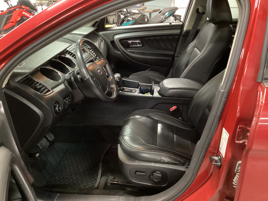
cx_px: 134
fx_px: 240
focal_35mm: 31
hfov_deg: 58.4
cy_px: 100
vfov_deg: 45.4
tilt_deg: -26.0
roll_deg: +0.5
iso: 640
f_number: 2.4
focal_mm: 3.3
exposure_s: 1/17
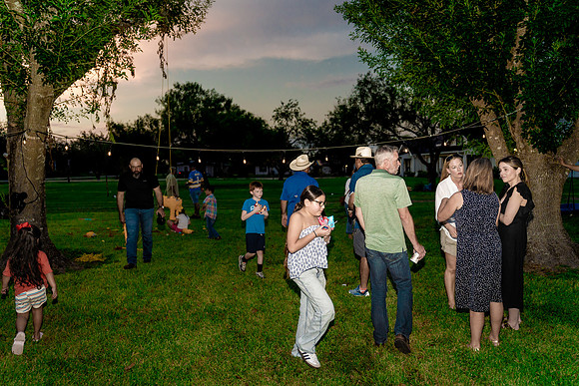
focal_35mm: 28
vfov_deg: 46.4
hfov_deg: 65.5
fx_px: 450
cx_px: 290
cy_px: 193
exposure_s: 1/250
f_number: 2.8
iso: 2000
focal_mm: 28
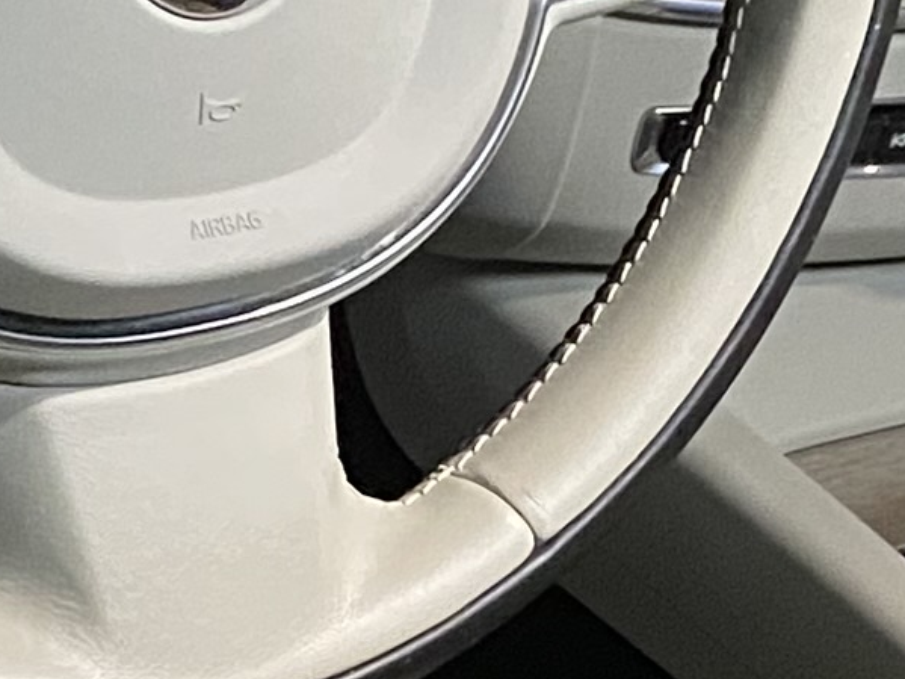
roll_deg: -20.0
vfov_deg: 8.4
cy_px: 677
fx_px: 4574
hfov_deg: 11.3
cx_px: 656
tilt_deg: -37.5
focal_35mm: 175
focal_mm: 4.25
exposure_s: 1/30
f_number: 1.8
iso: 800
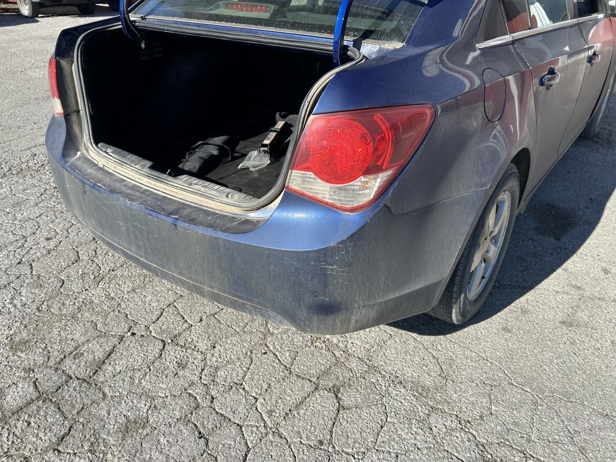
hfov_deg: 67.3
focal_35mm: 26
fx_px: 463
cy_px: 231
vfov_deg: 53.1
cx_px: 308
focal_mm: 5.7
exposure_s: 1/3077
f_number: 1.5
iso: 50
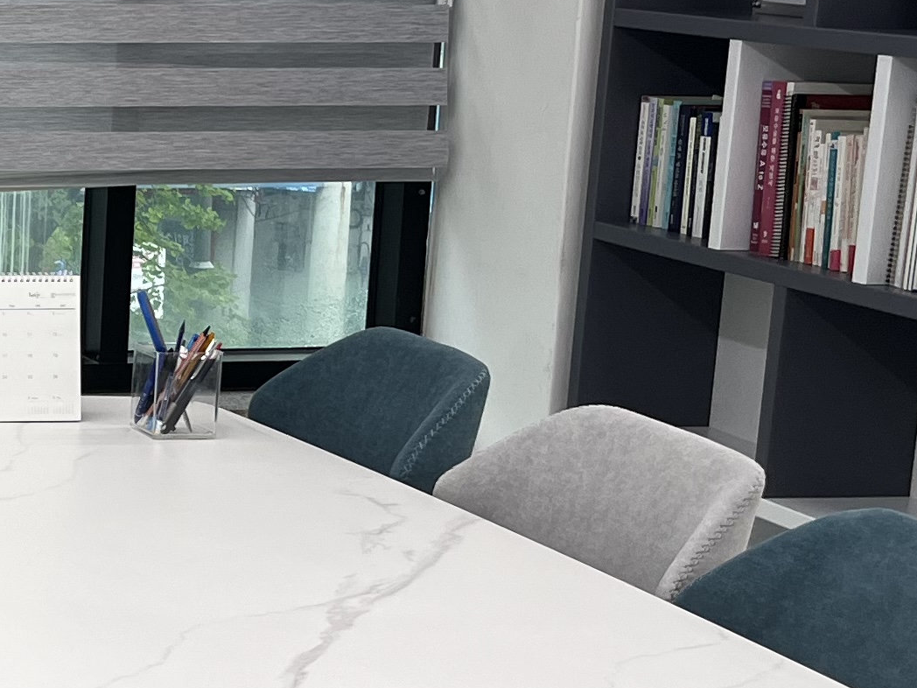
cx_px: -428
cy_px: 358
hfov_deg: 17.7
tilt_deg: -11.0
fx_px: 2649
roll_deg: -1.1
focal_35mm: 100
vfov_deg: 14.8
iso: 64
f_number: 1.6
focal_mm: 5.1
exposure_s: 1/120
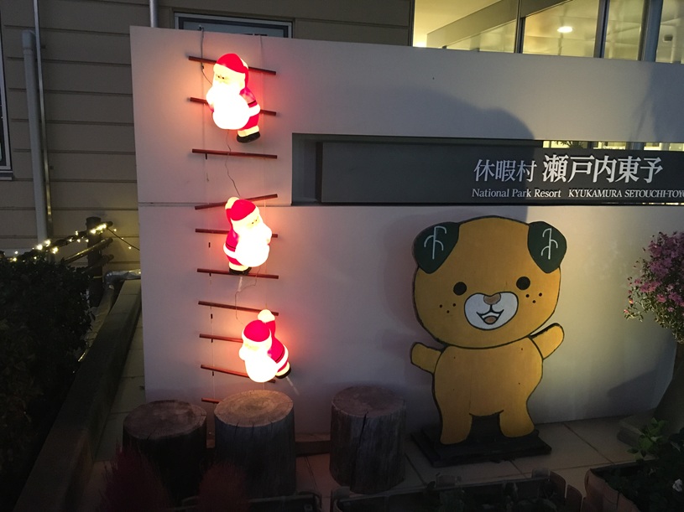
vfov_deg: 48.2
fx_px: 573
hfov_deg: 61.7
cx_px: 342
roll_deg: -1.2
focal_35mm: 29
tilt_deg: -9.7
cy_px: 256
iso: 250
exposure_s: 1/15
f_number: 2.2
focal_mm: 4.15
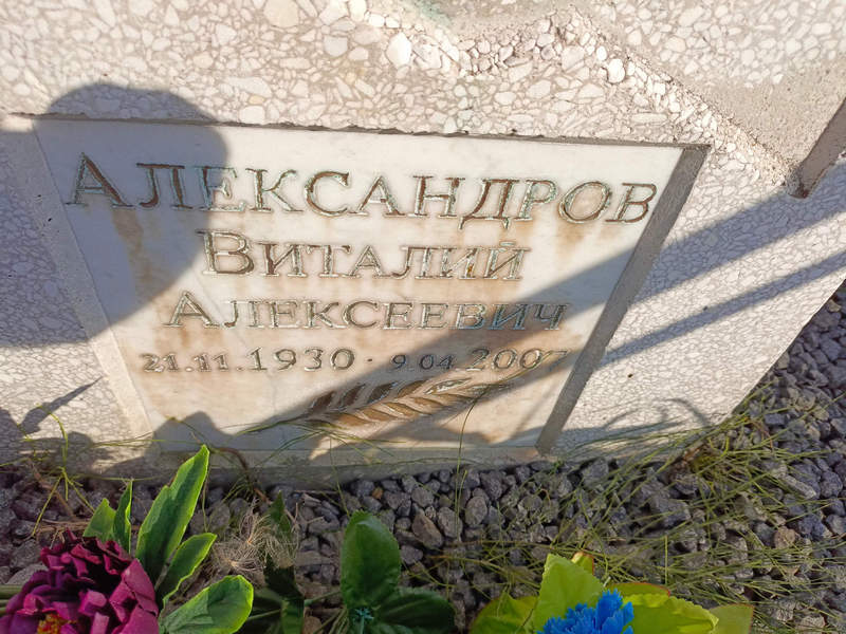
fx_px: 611
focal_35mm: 25
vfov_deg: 54.9
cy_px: 317
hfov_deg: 69.4
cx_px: 423
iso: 107
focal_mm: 4.76
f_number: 1.69
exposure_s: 1/1323
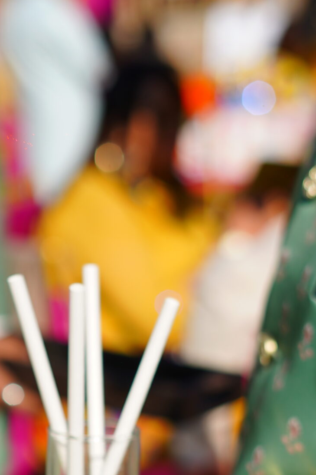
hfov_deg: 11.7
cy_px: 470
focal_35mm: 117
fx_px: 1541
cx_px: 172
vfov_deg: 17.1
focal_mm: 50
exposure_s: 1/2500
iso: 200
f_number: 2.8
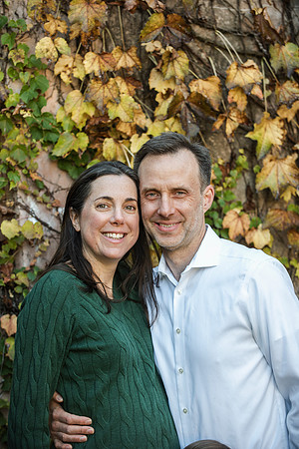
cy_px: 224
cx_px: 150
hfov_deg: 12.5
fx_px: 1370
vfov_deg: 18.6
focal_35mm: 110
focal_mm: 110
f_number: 4
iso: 500
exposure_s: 1/250
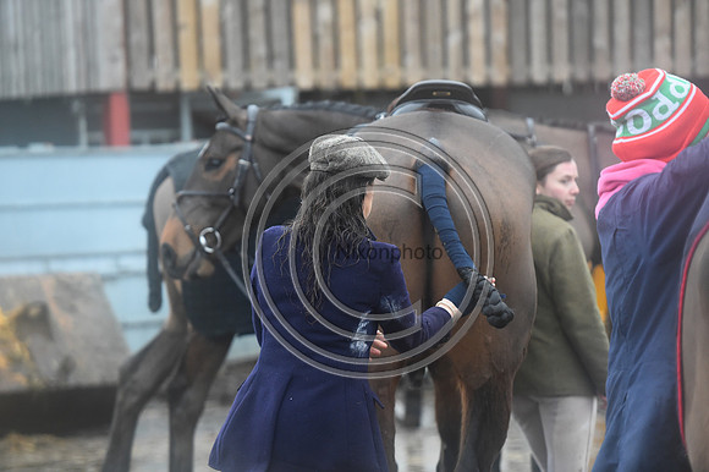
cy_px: 236
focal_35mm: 150
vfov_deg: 9.1
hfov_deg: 13.7
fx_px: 2952
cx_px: 354
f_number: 2.8
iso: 3200
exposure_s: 1/800
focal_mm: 150
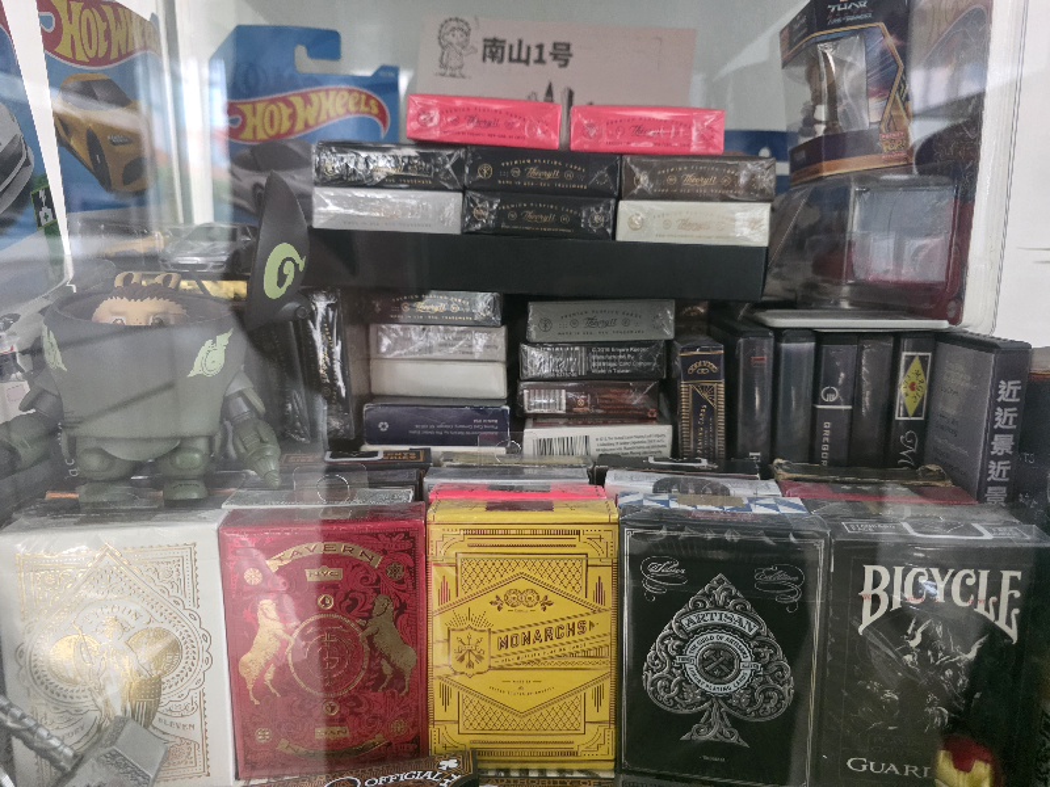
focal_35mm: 23
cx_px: 525
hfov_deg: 73.9
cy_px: 394
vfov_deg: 58.9
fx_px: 698
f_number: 1.7
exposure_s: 1/101
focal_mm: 6.3
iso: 2000
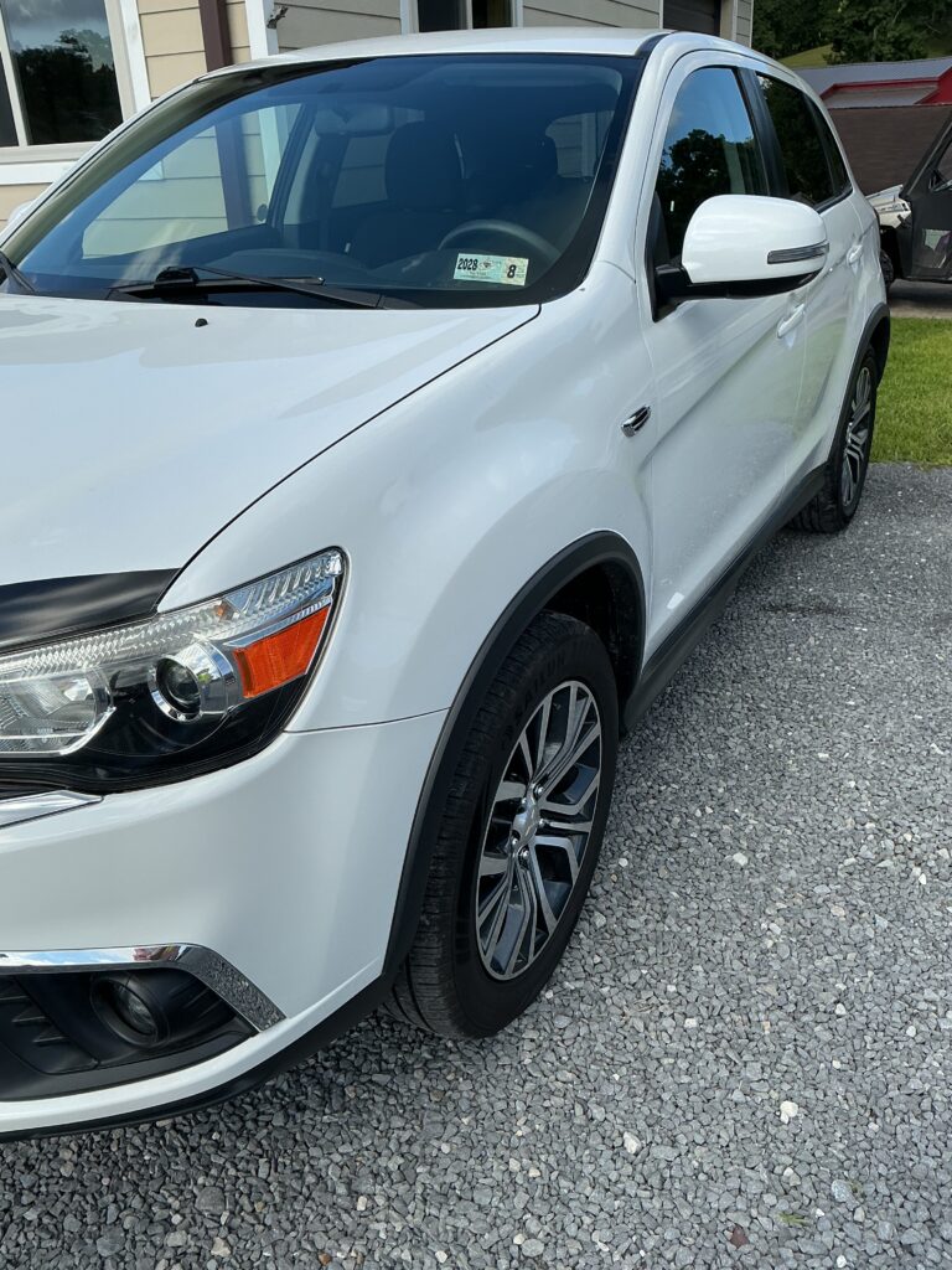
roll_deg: +1.6
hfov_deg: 48.2
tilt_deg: -25.5
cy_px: 635
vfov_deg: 61.7
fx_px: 1063
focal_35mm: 29
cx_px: 476
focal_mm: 3
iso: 25
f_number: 1.8
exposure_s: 1/1221
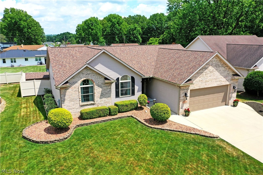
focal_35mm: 28
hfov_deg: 65.5
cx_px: 132
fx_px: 205
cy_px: 88
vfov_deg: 46.4
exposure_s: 1/500
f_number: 5.6
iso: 100
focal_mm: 10.26
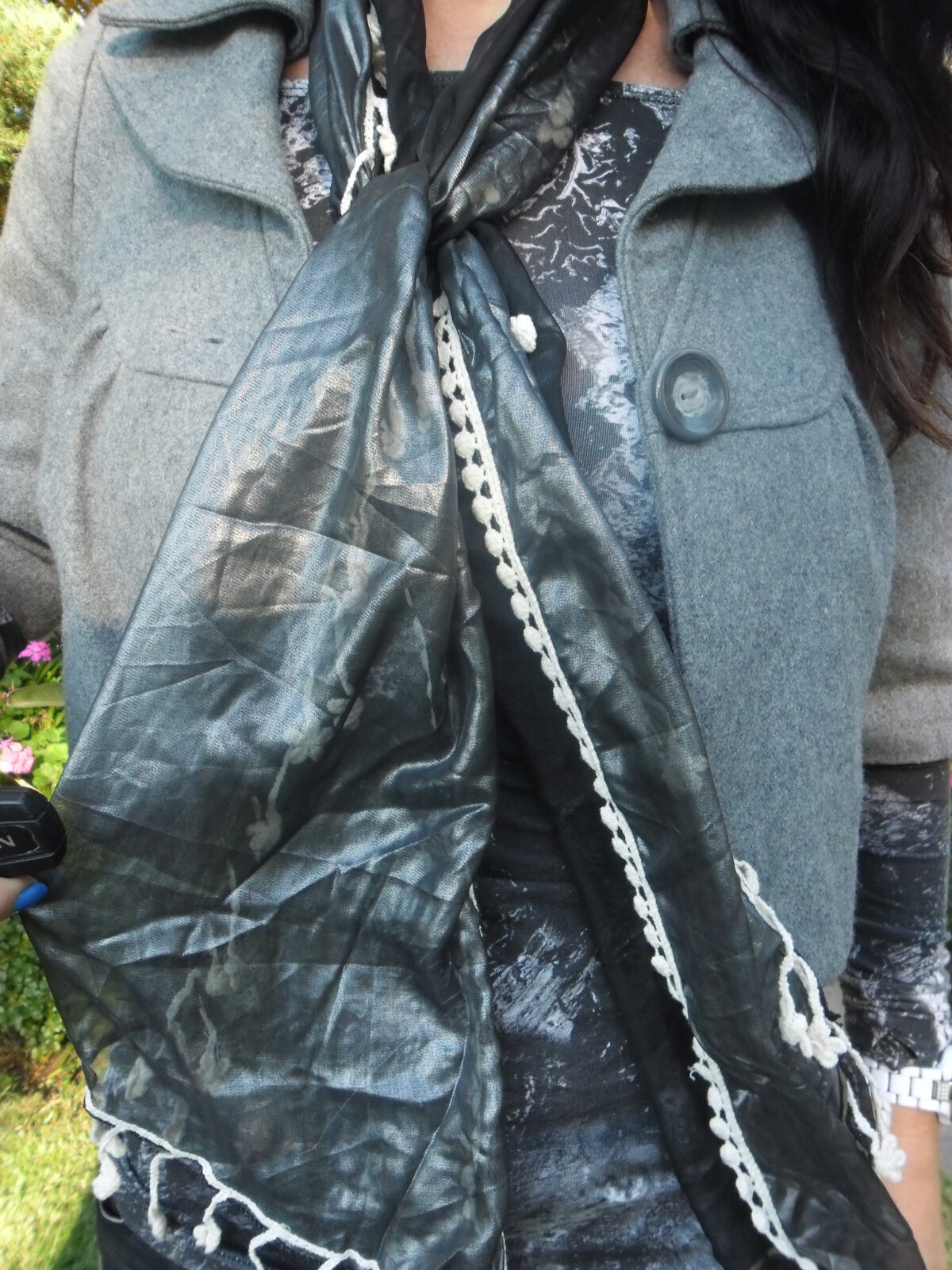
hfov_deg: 51.4
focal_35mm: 27
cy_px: 635
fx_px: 990
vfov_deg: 65.3
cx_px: 476
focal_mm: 4.9
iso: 100
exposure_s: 1/90
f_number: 3.5
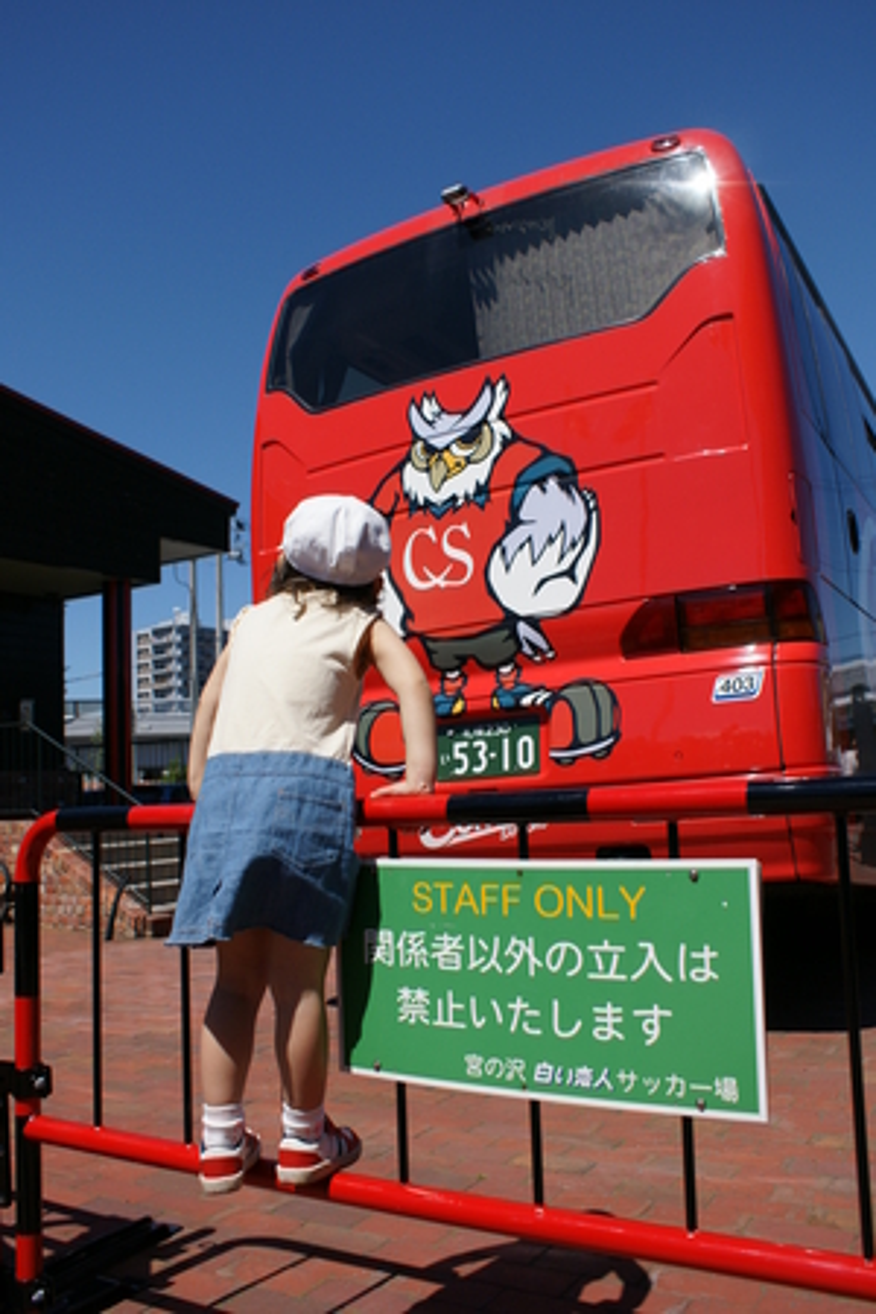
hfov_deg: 43.6
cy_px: 657
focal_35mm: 30
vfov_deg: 61.9
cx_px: 438
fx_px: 1095
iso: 200
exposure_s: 1/2500
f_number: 4.5
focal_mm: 20
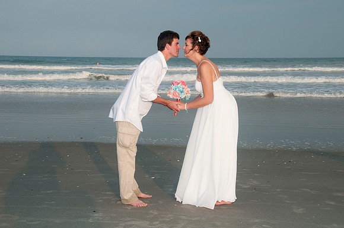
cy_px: 114
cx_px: 172
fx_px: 458
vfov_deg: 28.0
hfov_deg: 41.2
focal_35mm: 48
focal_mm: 32
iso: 100
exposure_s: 1/250
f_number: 7.1
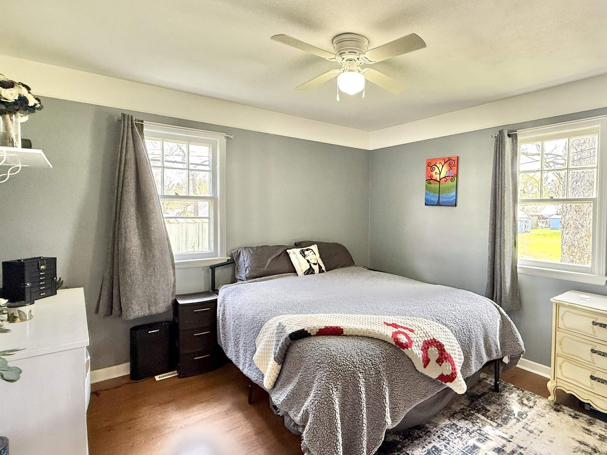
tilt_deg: -0.9
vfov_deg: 68.6
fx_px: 333
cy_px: 217
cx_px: 381
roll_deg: -2.4
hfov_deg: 83.0
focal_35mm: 19
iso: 200
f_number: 2.2
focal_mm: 2.22
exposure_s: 1/99
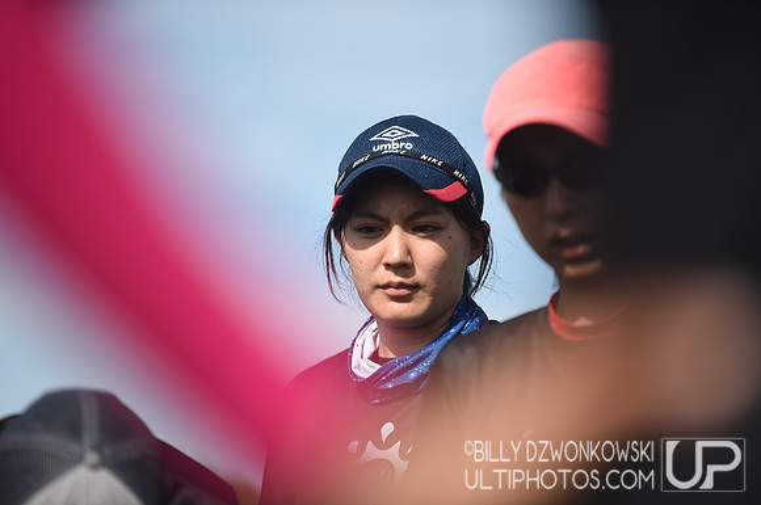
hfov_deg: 10.3
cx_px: 380
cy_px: 252
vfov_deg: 6.8
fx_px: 4222
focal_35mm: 200
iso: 100
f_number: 3.2
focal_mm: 200
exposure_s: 1/1600
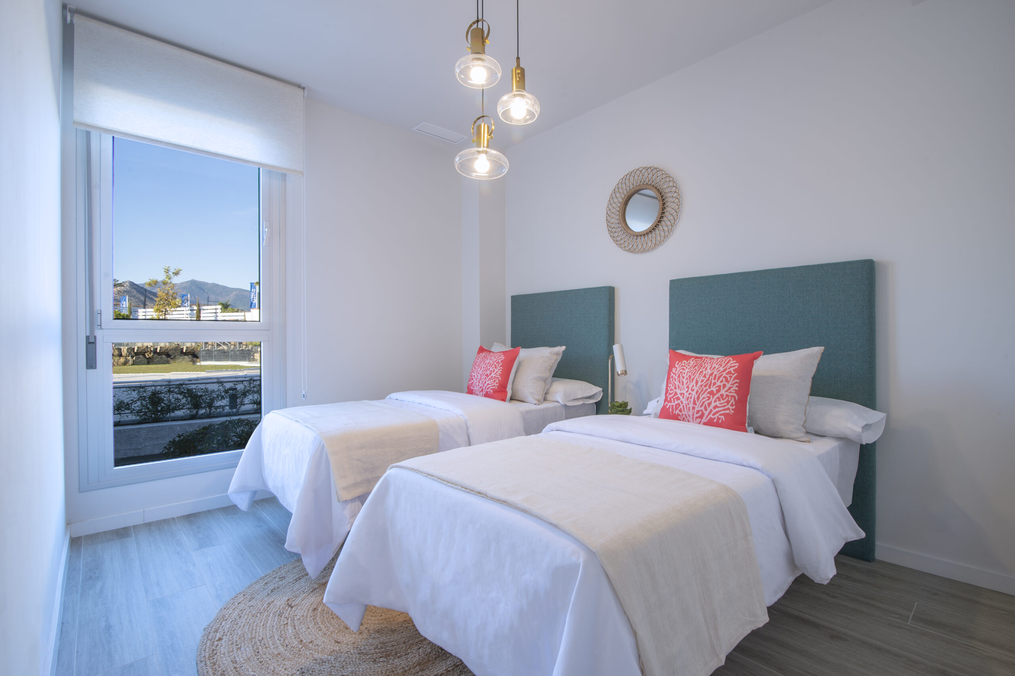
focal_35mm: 16
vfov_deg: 73.7
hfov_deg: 96.8
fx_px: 451
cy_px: 338
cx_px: 508
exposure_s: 1/2
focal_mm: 16
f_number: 11
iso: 100
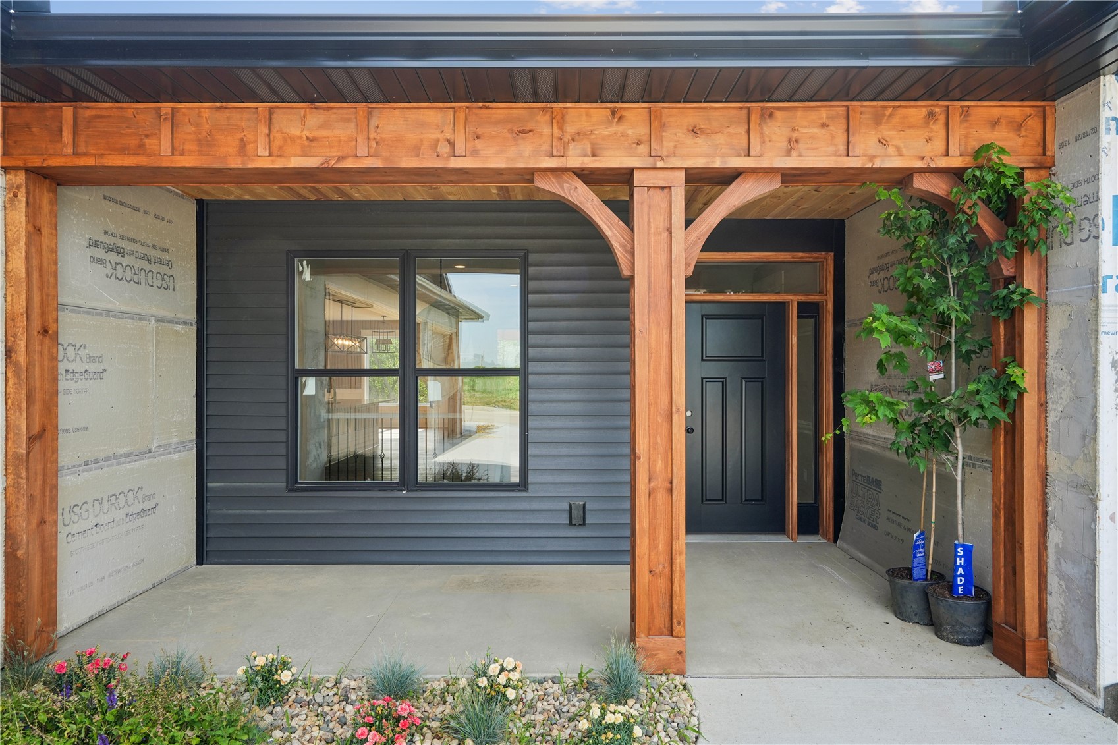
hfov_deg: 84.0
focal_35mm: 20
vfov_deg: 61.9
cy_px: 372
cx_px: 559
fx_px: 621
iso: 400
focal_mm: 20
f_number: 10
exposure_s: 1/80
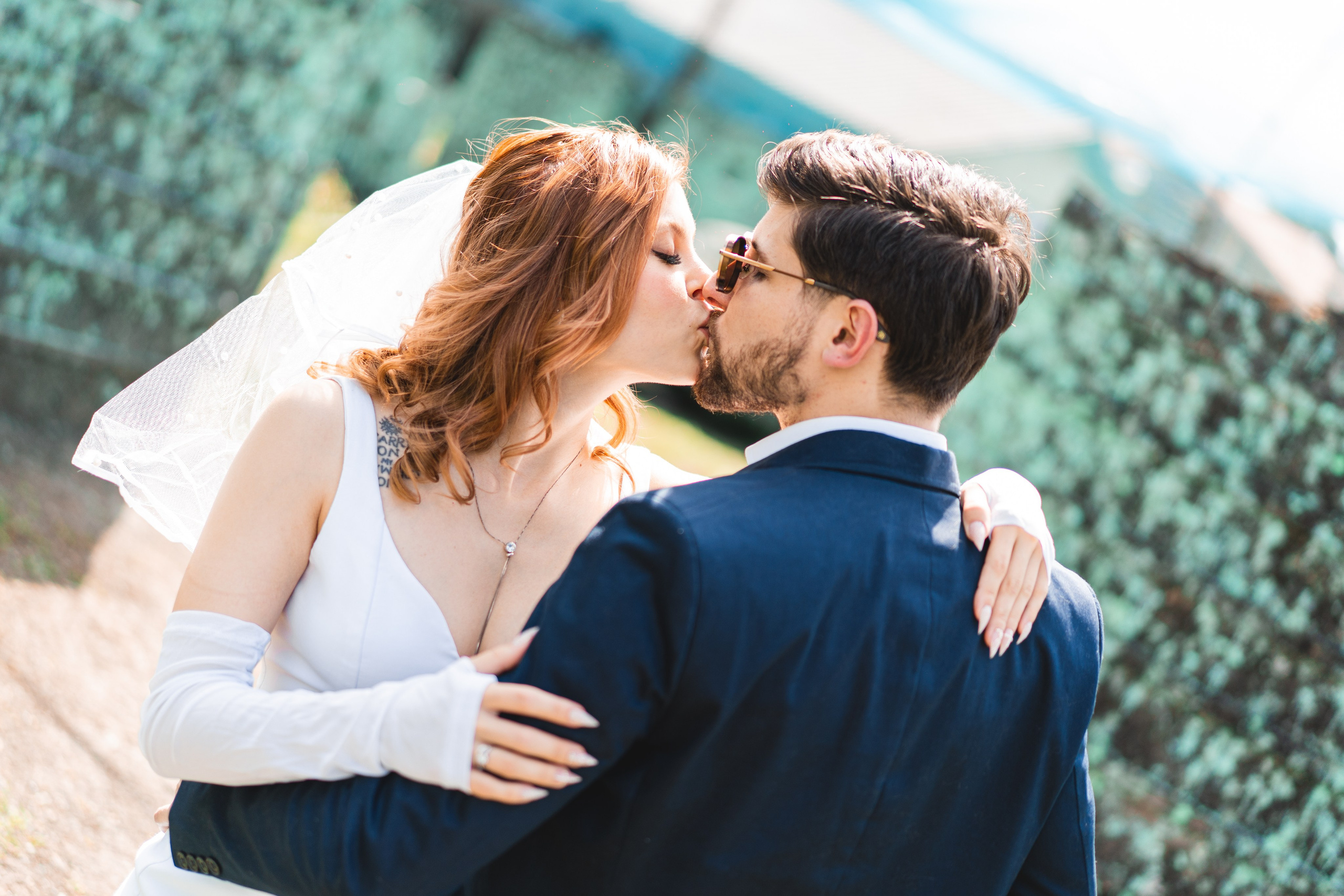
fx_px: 2053
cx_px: 672
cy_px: 448
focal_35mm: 55
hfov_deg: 36.2
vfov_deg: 24.6
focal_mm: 55
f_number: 1.8
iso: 160
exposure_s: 1/1000
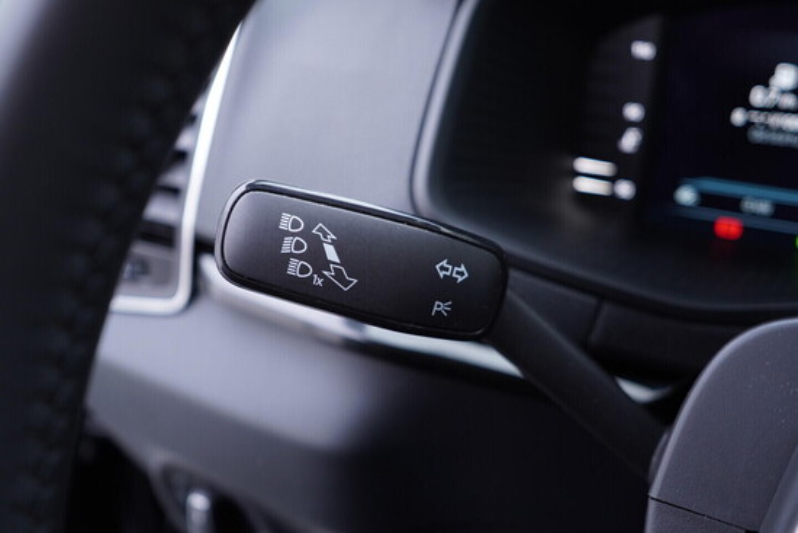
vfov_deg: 36.9
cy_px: 266
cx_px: 399
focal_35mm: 36
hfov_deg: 53.1
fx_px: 798
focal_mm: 24
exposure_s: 1/40
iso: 320
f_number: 2.8
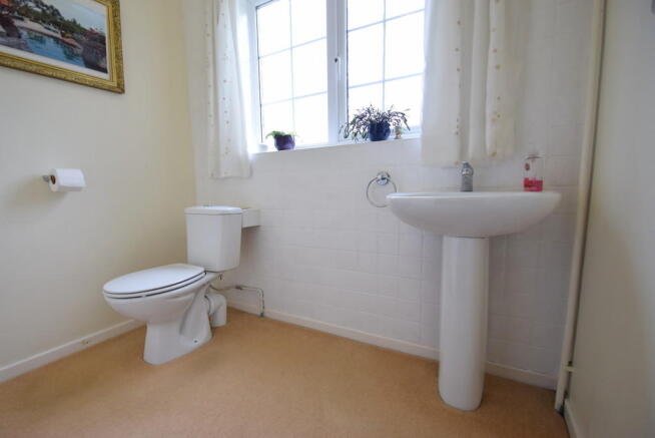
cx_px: 328
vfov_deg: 77.4
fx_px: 273
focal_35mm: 15
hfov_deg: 100.4
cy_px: 219
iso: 400
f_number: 4.5
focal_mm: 10
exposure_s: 1/80
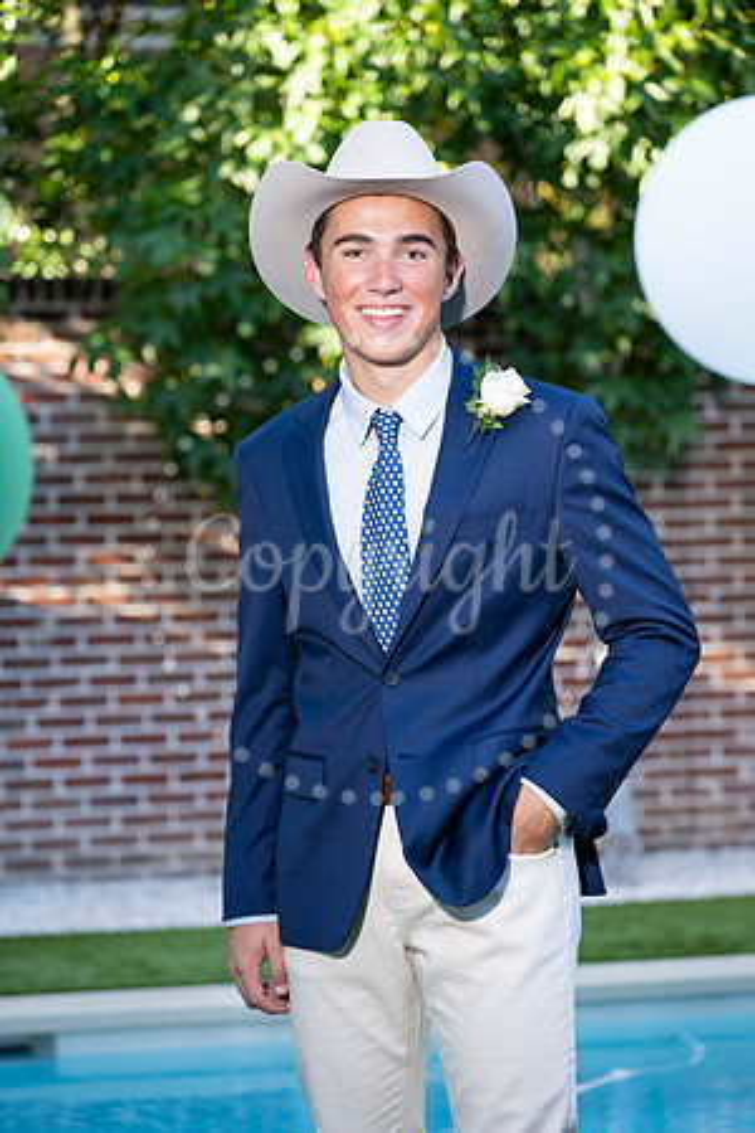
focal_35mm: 120
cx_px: 378
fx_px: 3775
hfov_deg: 11.4
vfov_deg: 17.1
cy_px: 566
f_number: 4.5
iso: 400
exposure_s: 1/200
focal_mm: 120
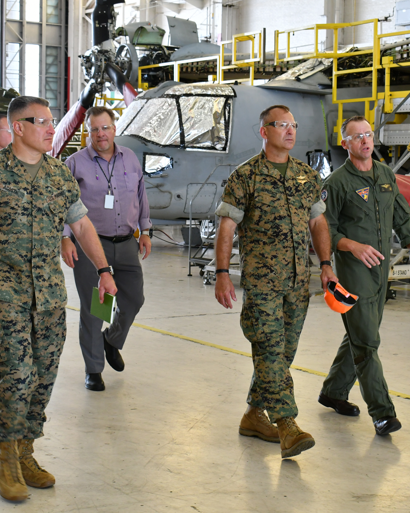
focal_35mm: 72
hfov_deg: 21.3
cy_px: 257
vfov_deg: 26.4
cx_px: 224
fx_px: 1092
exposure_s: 1/125
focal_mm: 34
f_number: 8
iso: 800
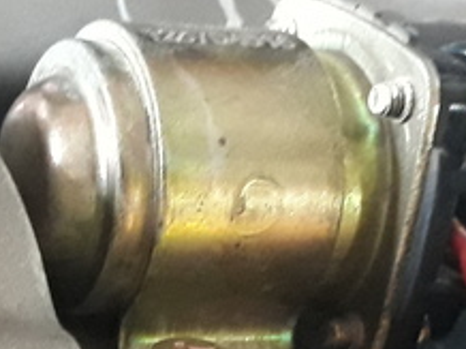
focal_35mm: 127
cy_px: 717
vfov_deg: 10.6
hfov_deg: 15.5
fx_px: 1708
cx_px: 143
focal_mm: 3.6
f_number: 1.9
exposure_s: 1/15
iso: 400
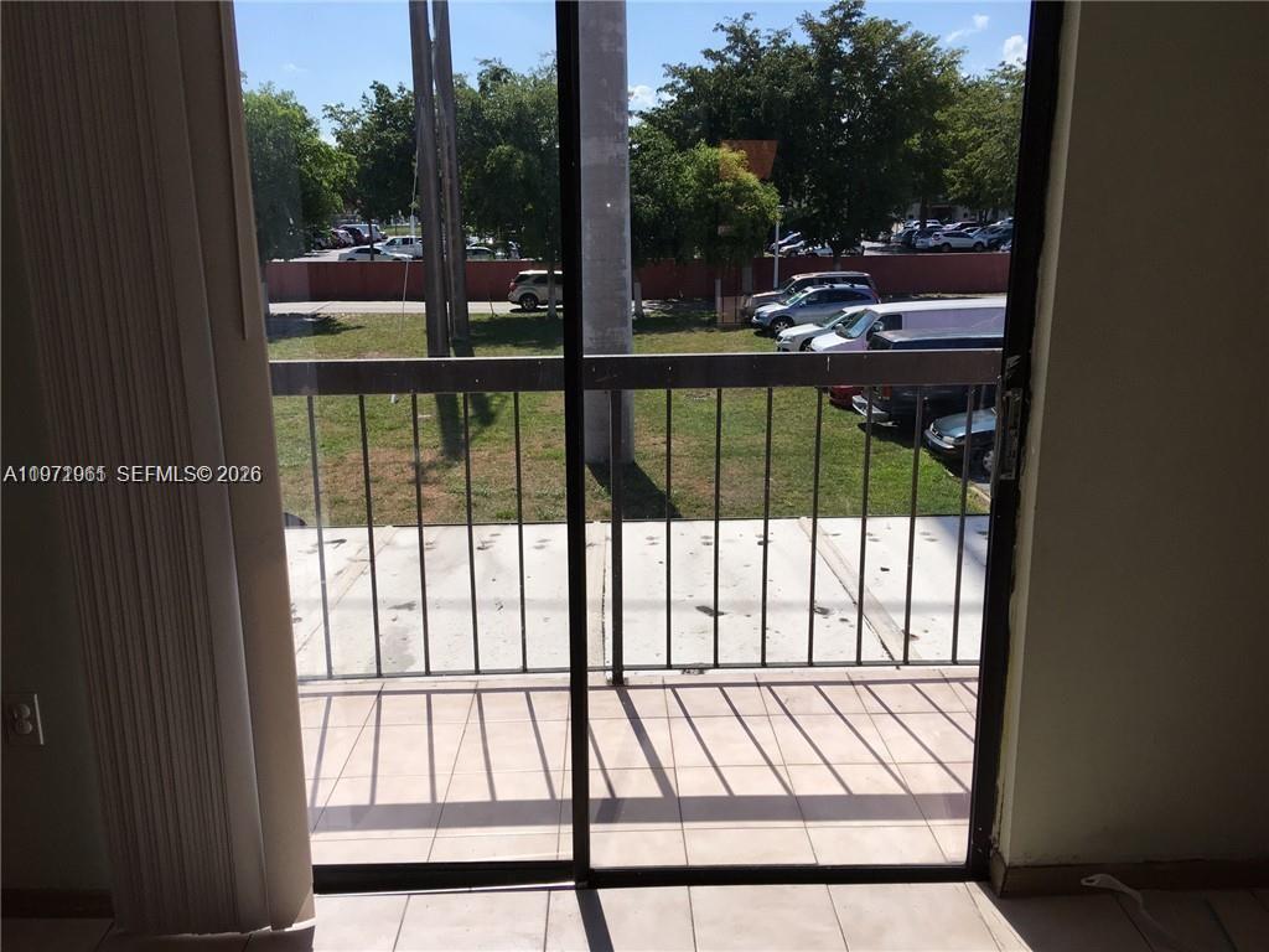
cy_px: 476
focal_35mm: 29
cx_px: 634
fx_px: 1063
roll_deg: +0.5
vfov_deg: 48.2
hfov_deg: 61.7
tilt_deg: -14.3
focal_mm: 4.15
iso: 40
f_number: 2.2
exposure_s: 1/3205
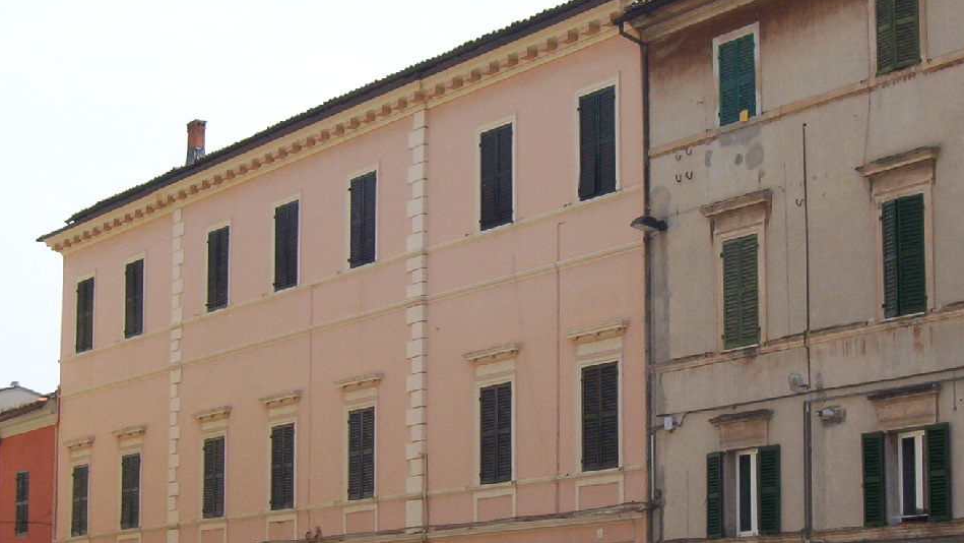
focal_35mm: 87
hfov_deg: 24.5
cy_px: 361
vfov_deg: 13.9
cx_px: 453
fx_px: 2224
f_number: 6.7
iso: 100
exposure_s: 1/333
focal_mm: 9.98
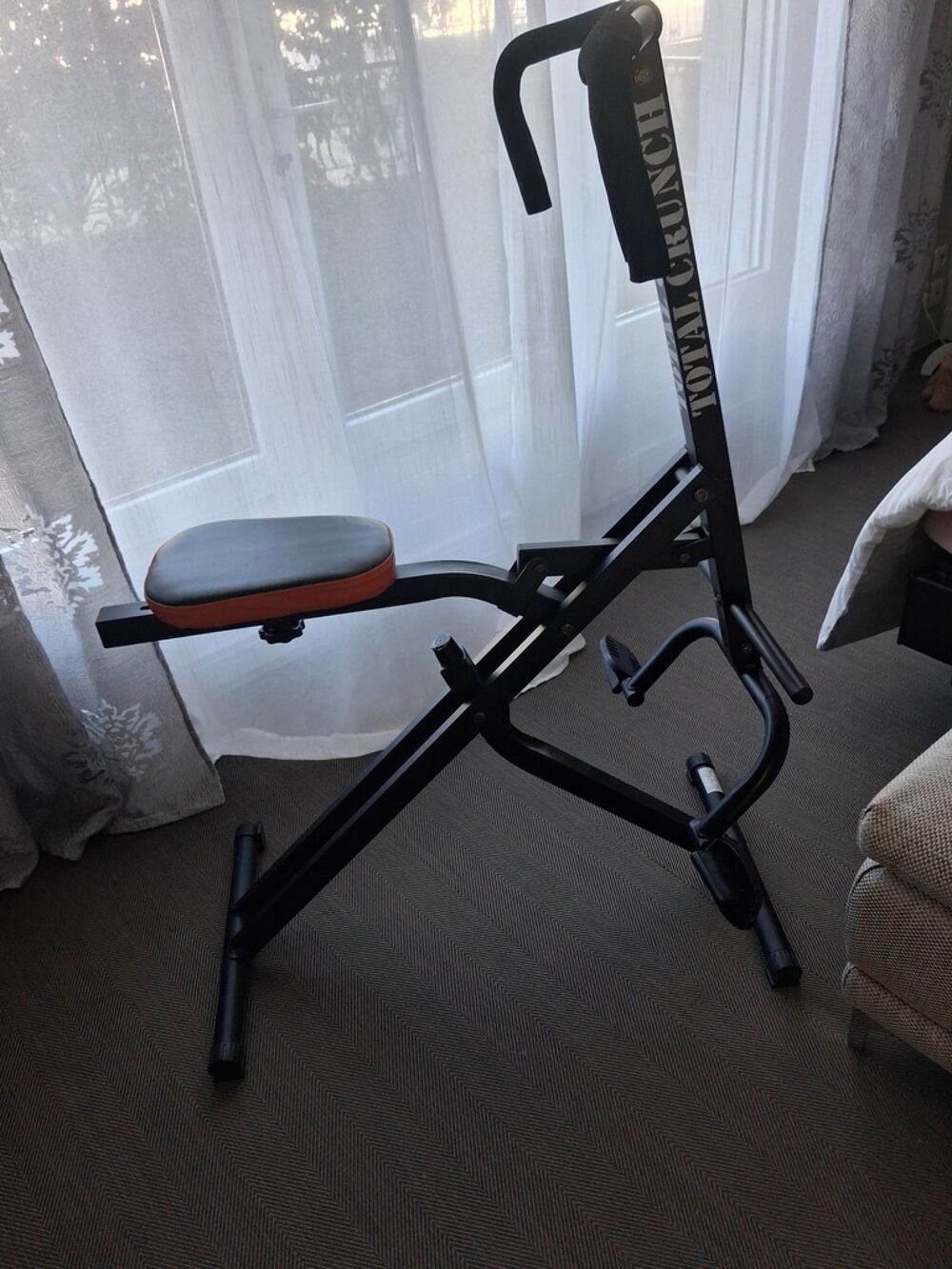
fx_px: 990
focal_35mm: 27
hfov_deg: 51.4
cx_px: 476
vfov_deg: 65.3
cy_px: 634
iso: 160
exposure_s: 1/120
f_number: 1.8
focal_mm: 4
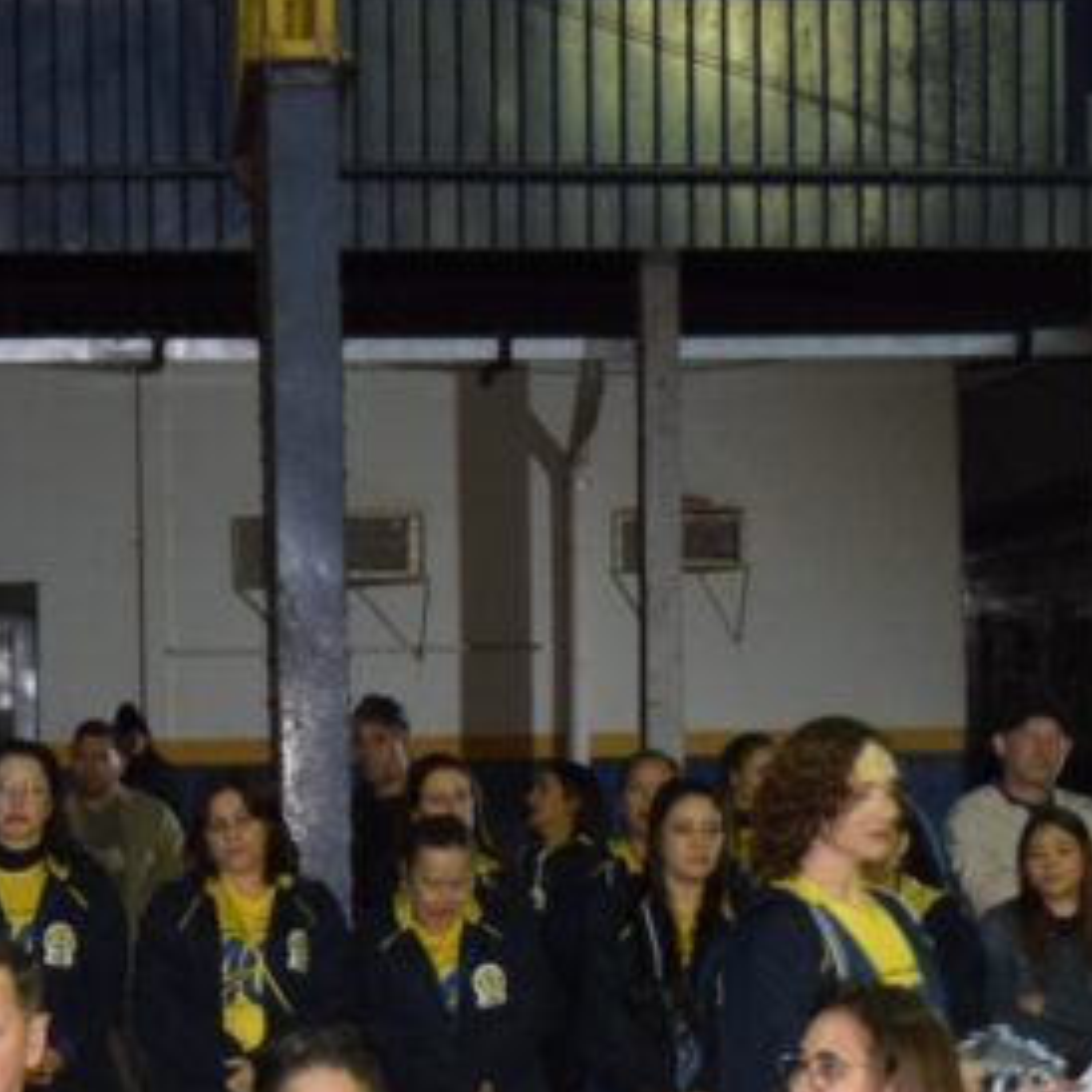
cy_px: 837
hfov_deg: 16.6
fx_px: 3747
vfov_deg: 16.5
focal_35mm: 105
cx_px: 407
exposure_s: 1/60
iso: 1400
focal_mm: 22
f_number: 3.5
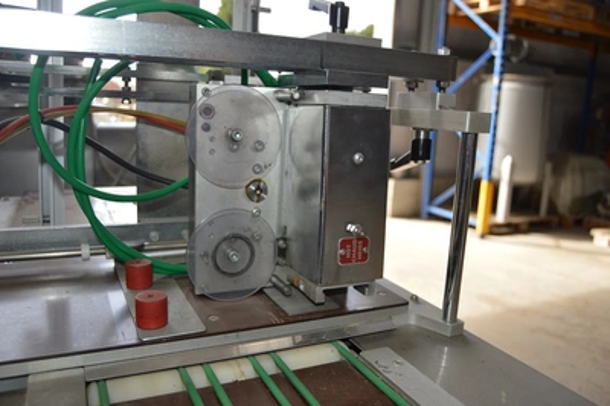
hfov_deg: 64.6
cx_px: 305
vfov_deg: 45.6
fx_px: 483
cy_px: 203
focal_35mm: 28
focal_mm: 19
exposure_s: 1/125
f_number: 4
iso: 110
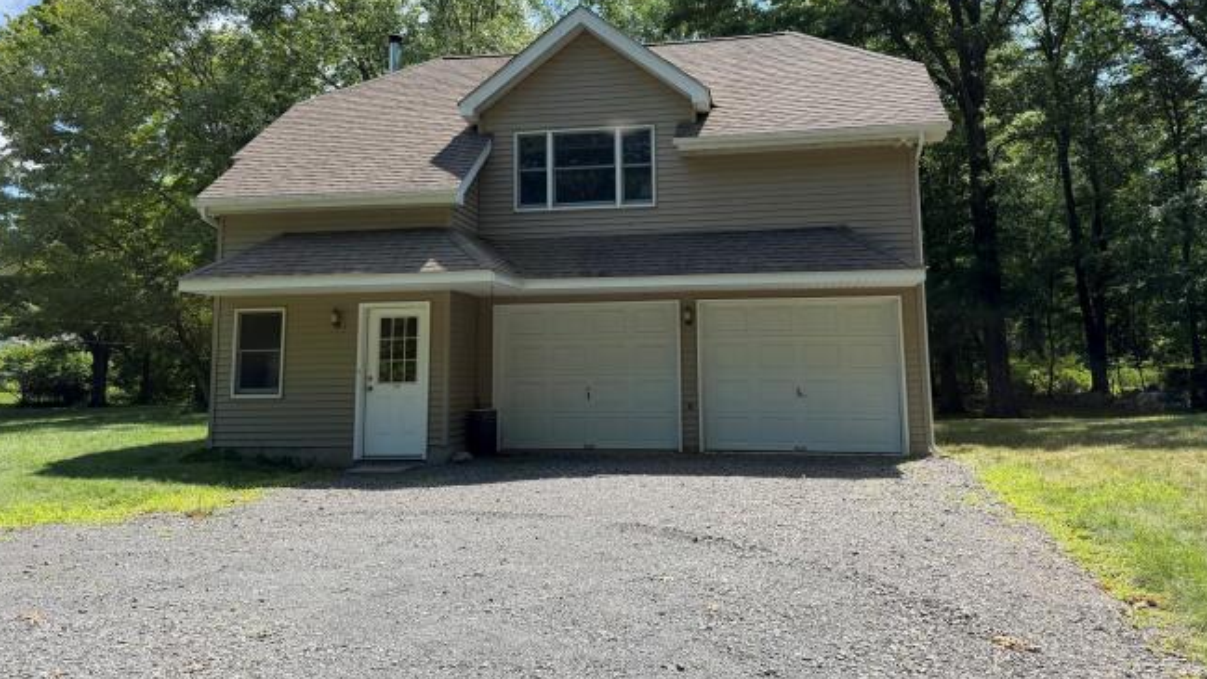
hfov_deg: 66.1
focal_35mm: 29
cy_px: 240
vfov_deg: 39.8
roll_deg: +1.3
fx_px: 928
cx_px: 614
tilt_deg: +8.7
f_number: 1.78
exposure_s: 1/2703
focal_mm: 6.76
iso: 100
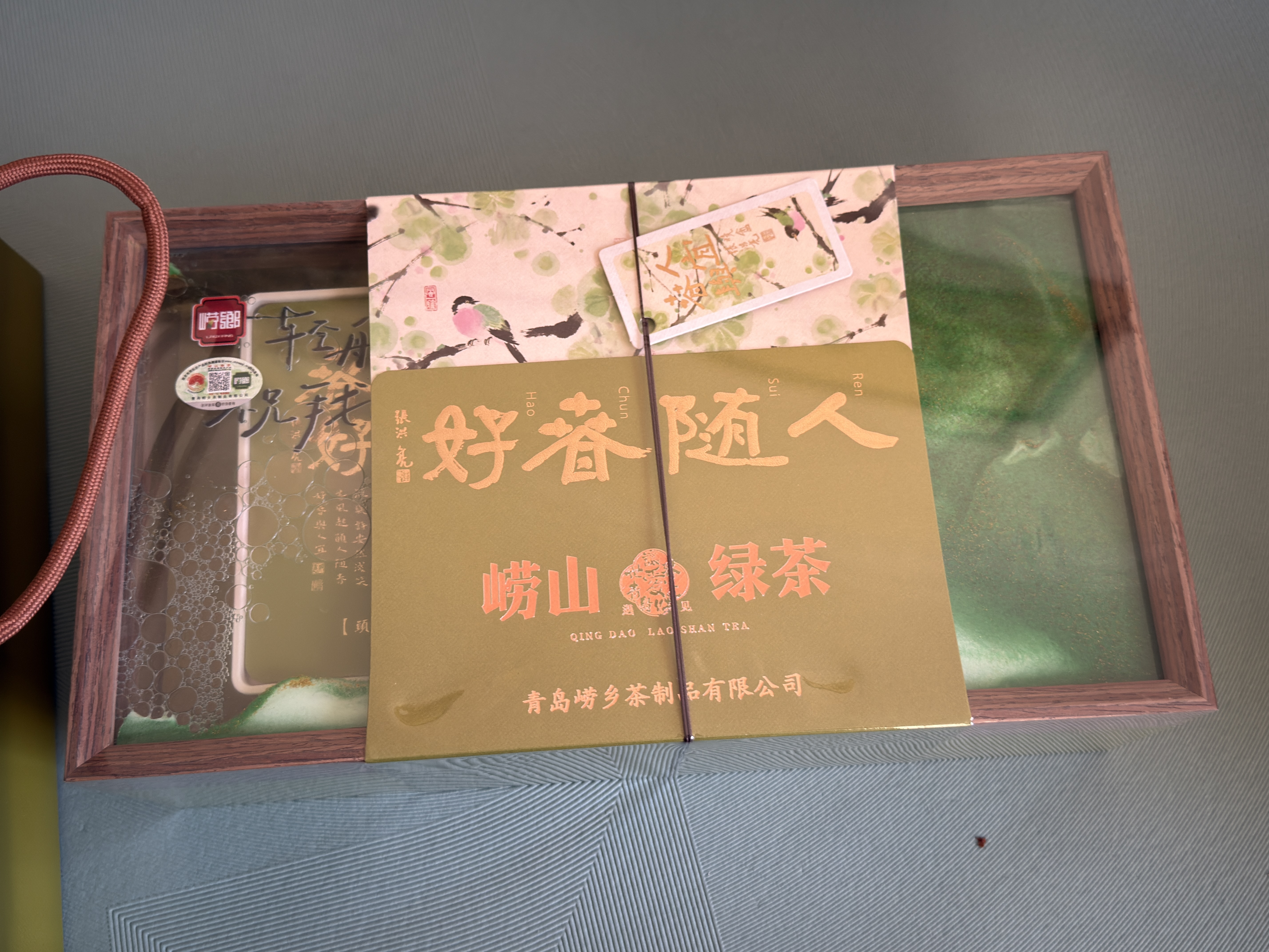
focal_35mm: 35
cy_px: 476
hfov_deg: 52.6
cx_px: 634
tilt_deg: -71.6
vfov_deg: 40.7
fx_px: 1283
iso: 100
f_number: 1.78
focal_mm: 6.76
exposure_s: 1/60
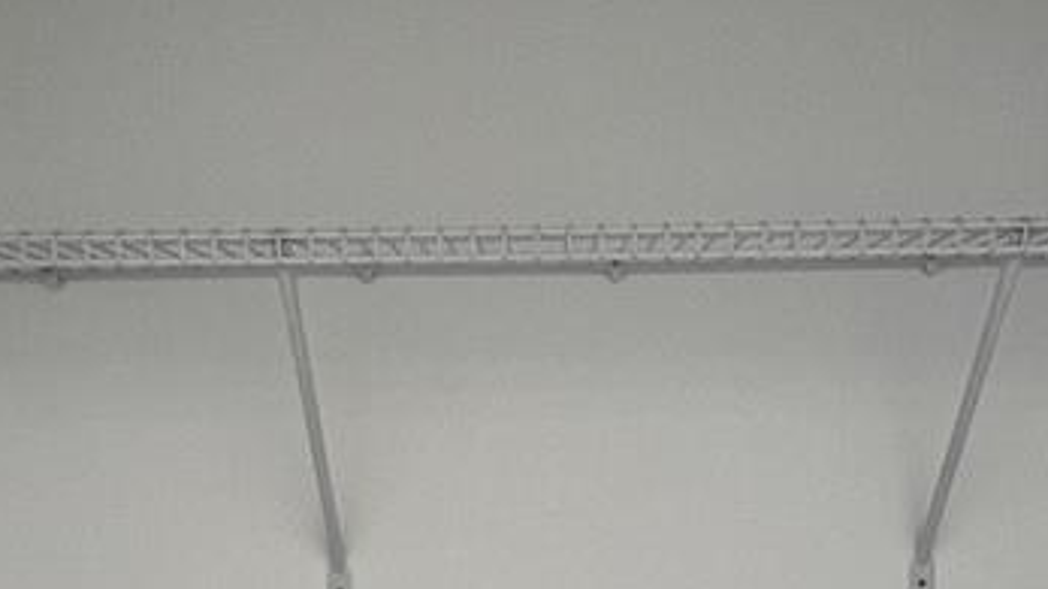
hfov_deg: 42.1
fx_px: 1361
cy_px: 936
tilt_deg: -18.6
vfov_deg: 20.2
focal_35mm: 49
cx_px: 522
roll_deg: +0.9
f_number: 1.8
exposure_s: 1/60
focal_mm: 1.57
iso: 160
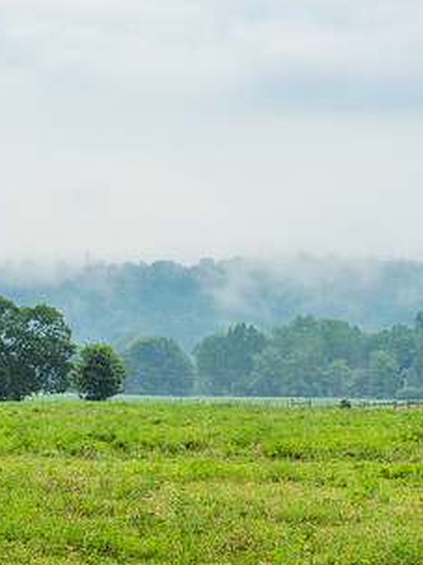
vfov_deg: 15.3
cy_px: 281
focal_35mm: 129
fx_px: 2103
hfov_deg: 11.5
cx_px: 218
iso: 800
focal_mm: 70
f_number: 9
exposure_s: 1/320
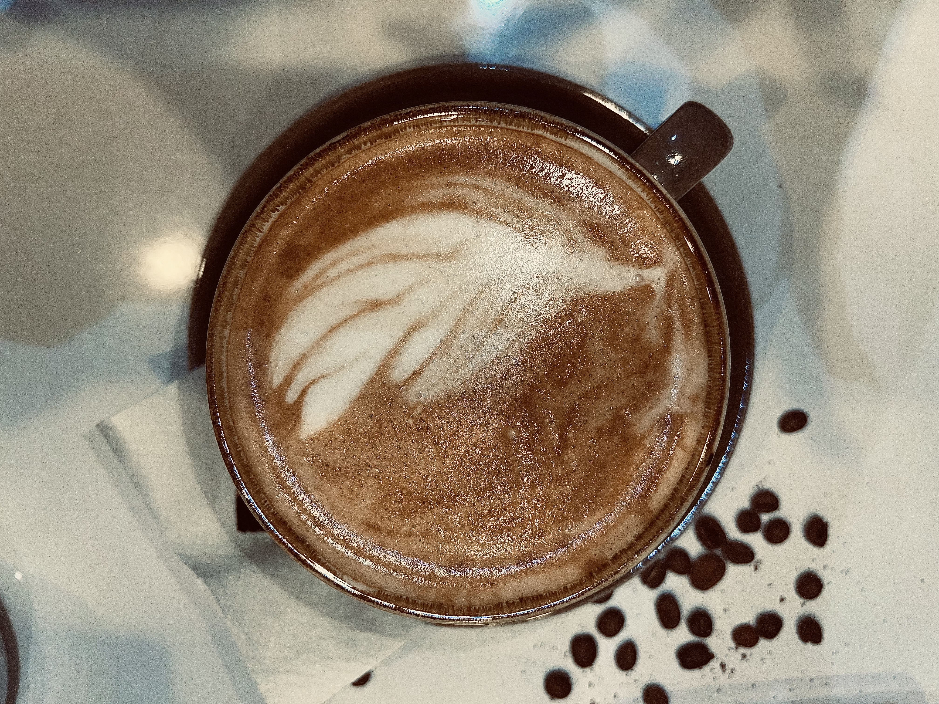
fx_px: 705
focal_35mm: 26
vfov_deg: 53.1
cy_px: 352
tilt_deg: -86.5
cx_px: 470
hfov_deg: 67.3
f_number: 1.5
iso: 32
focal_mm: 5.7
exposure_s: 1/80
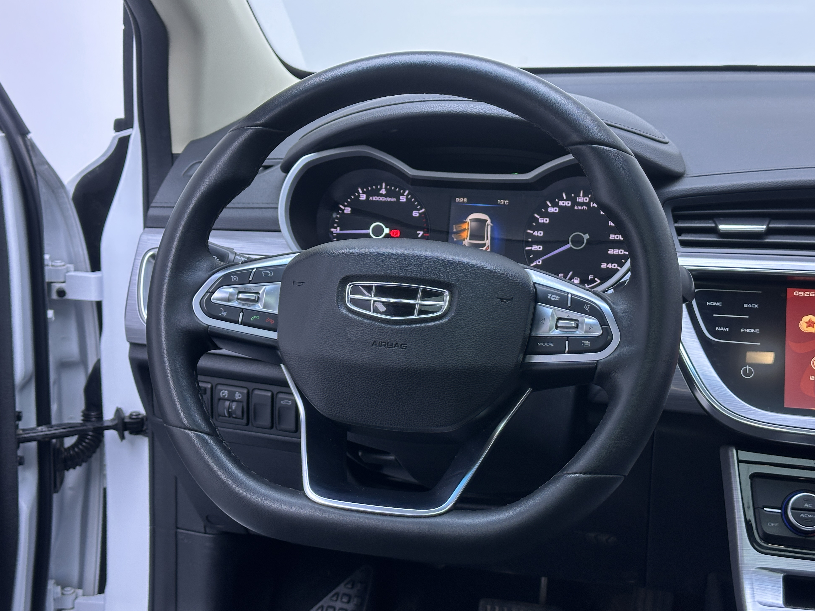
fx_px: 1177
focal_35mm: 50
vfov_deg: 29.1
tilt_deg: -16.9
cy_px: 304
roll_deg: +0.7
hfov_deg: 38.2
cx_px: 417
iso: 80
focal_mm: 6.86
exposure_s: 1/50
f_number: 1.78
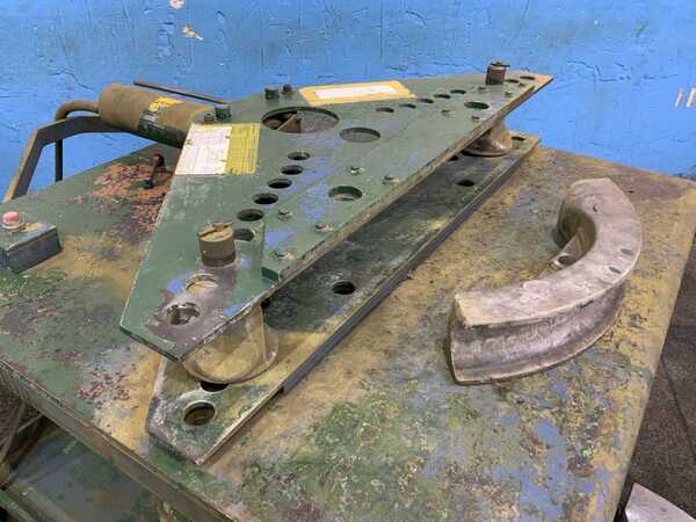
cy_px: 261
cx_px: 348
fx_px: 583
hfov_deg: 61.7
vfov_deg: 48.2
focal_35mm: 29
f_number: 1.8
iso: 200
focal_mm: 3
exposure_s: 1/60
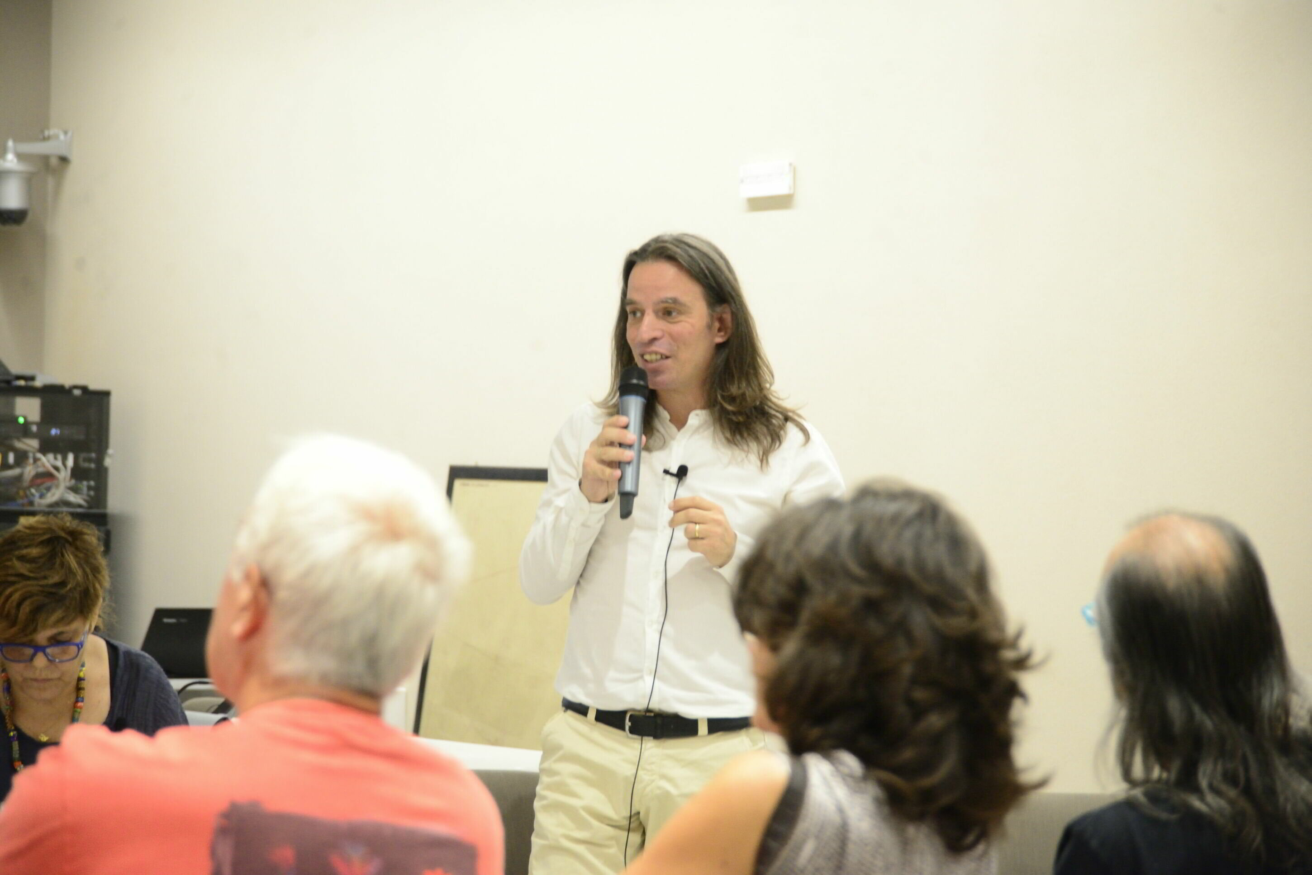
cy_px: 438
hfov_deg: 17.1
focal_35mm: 120
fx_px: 4374
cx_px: 656
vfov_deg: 11.4
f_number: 5.6
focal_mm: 120
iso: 4500
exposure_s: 1/50
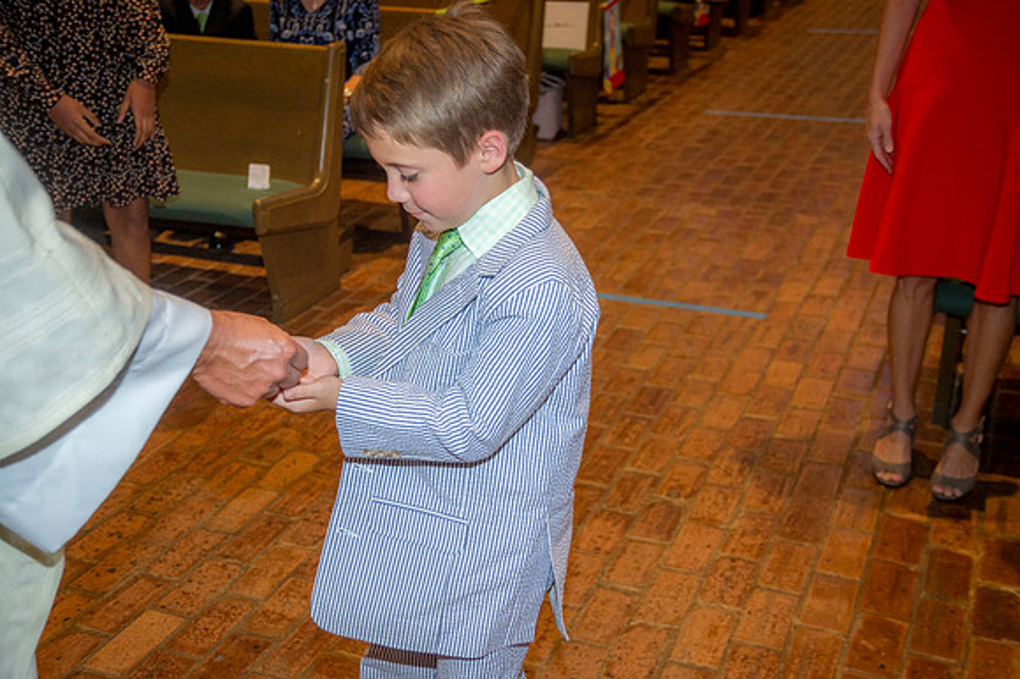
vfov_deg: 28.0
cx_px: 510
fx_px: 1359
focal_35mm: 48
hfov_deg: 41.1
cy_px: 340
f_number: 5.6
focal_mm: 48
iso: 1600
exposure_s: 1/200
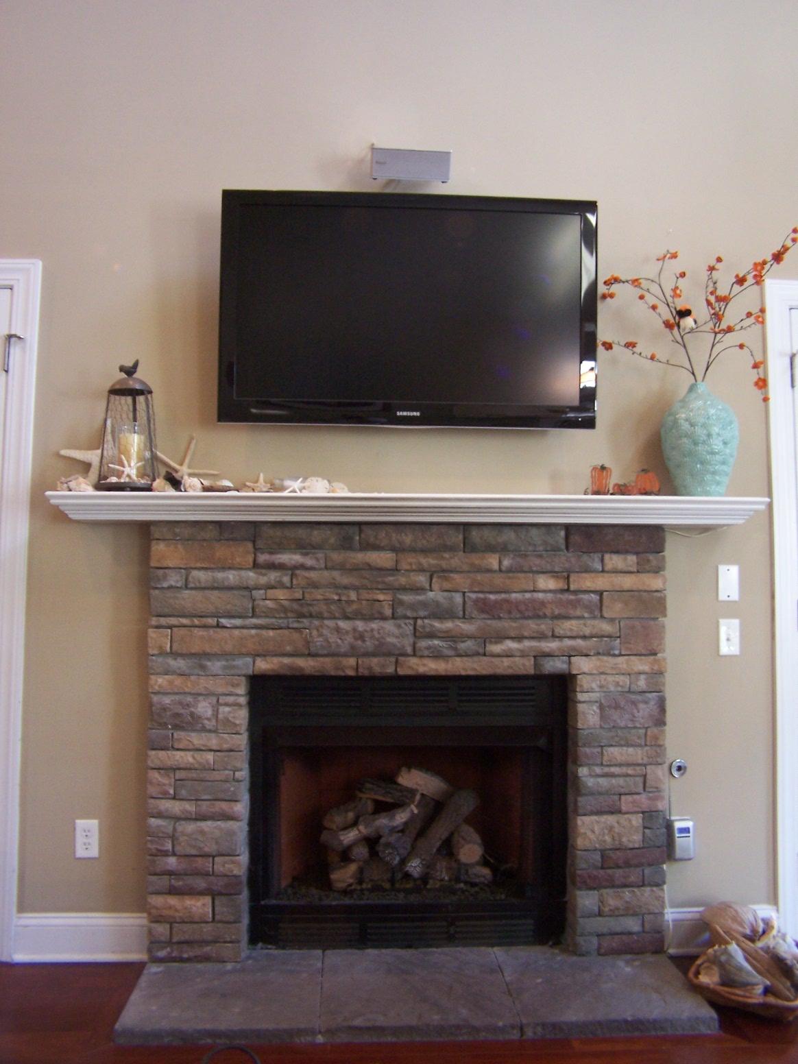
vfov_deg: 49.0
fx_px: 1168
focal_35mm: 38
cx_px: 399
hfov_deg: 37.7
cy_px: 532
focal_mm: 6.3
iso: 140
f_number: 2.8
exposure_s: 1/8
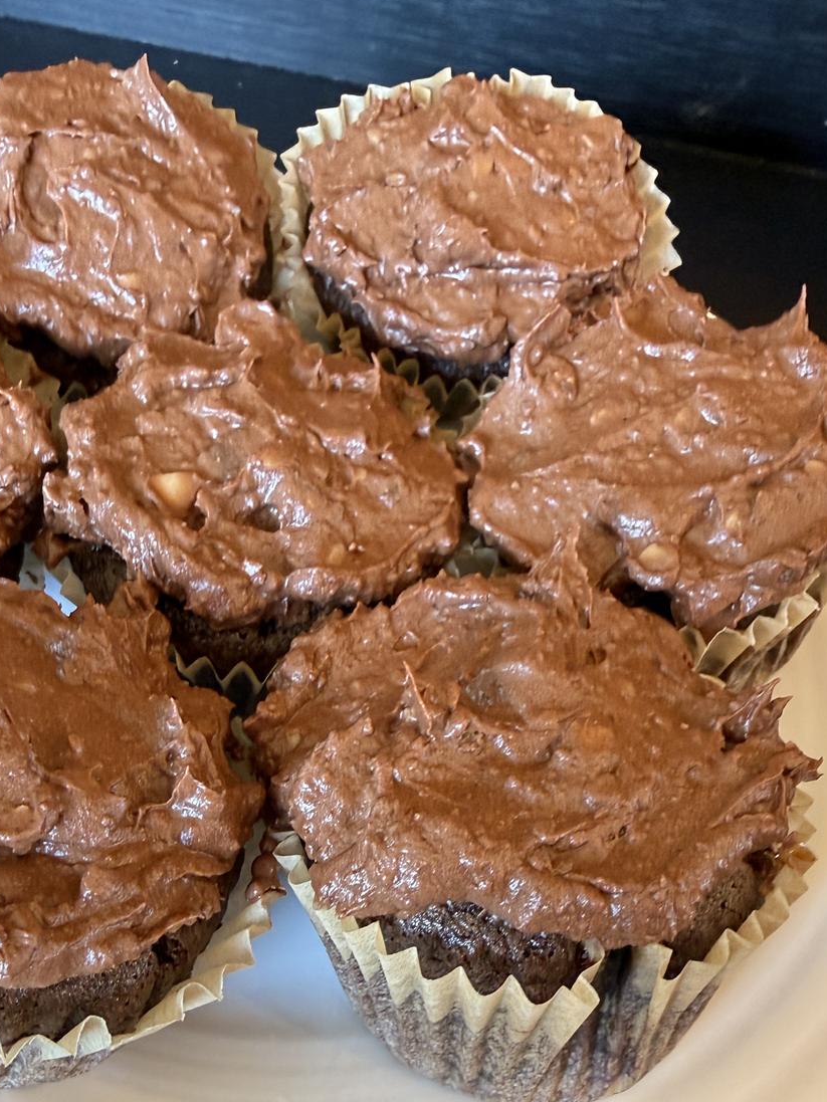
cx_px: 301
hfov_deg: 40.4
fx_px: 1115
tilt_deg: -54.2
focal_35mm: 35
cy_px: 797
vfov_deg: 50.9
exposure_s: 1/60
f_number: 2.2
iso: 200
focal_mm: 2.22
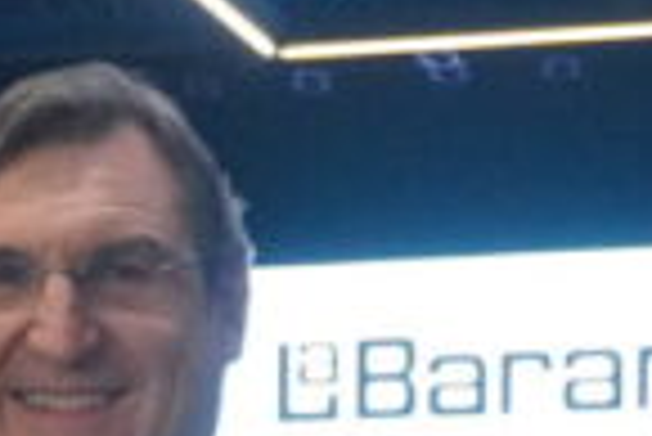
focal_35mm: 191
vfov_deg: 7.0
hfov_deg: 10.7
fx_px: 3463
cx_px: 99
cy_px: 845
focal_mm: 24
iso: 6400
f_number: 4.5
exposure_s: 1/125
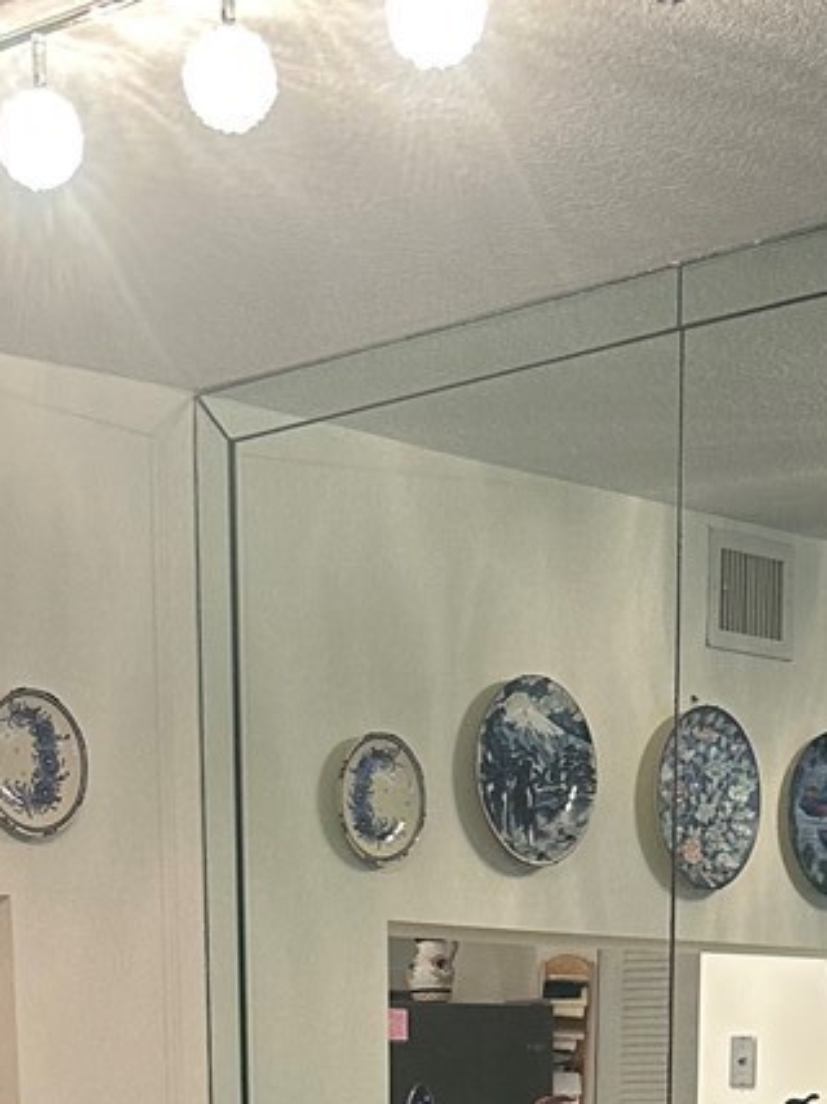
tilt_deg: -12.4
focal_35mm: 90
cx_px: 382
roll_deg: -0.2
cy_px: 1789
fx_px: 2868
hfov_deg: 16.4
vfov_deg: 18.5
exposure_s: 1/60
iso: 200
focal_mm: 6.86
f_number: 1.78
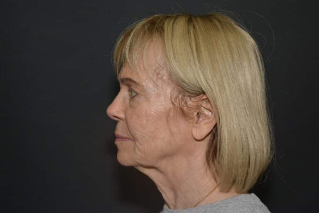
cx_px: 160
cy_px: 106
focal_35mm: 60
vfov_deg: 22.6
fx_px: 532
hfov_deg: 33.4
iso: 200
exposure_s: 1/125
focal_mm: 40
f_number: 8
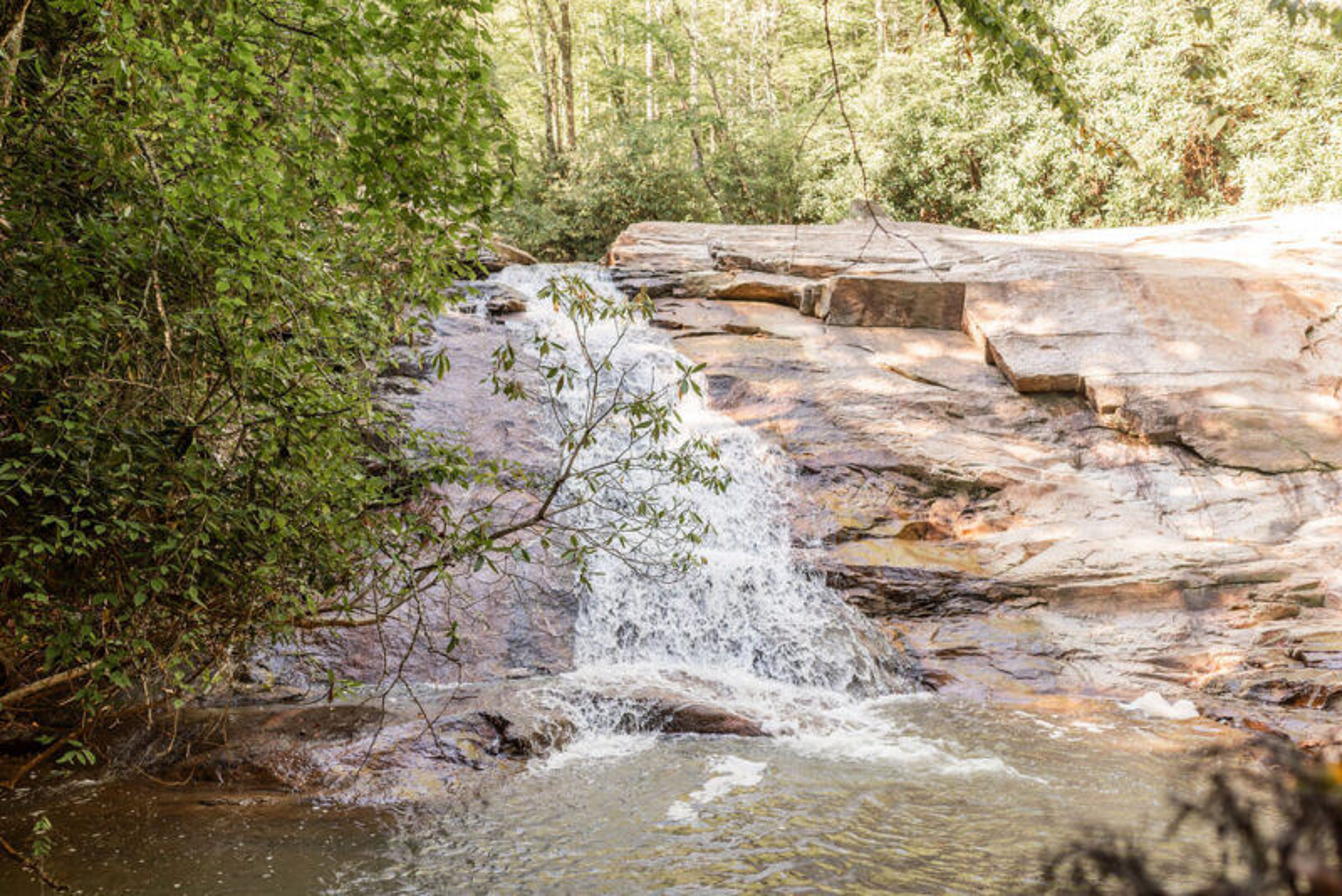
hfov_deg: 54.4
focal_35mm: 35
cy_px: 448
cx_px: 671
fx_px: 1305
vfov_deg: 37.9
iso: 100
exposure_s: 1/180
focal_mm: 35
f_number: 2.8
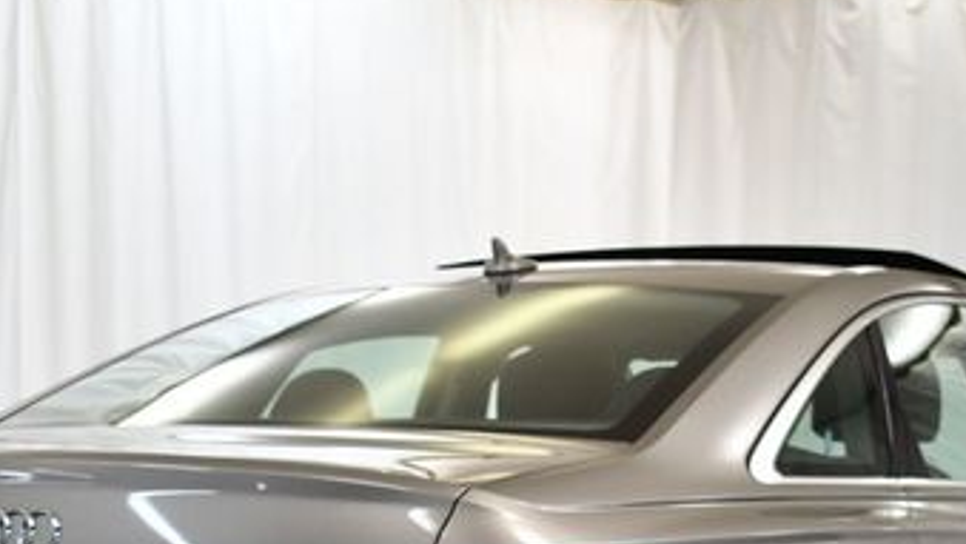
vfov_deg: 13.6
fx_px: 2229
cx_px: 519
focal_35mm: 87
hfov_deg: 24.4
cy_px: 590
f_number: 3.8
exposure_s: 1/250
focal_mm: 22
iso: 800
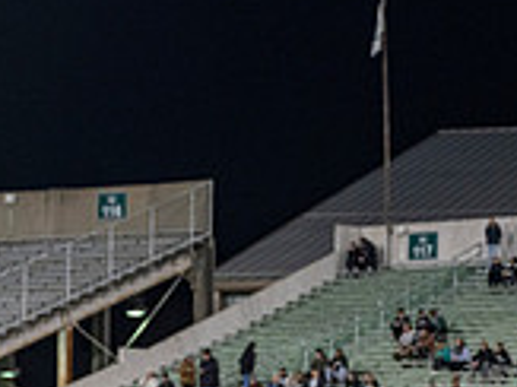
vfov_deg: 6.1
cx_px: 114
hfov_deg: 8.2
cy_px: 595
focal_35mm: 240
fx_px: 3582
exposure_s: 1/500
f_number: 3.2
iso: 1250
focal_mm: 70
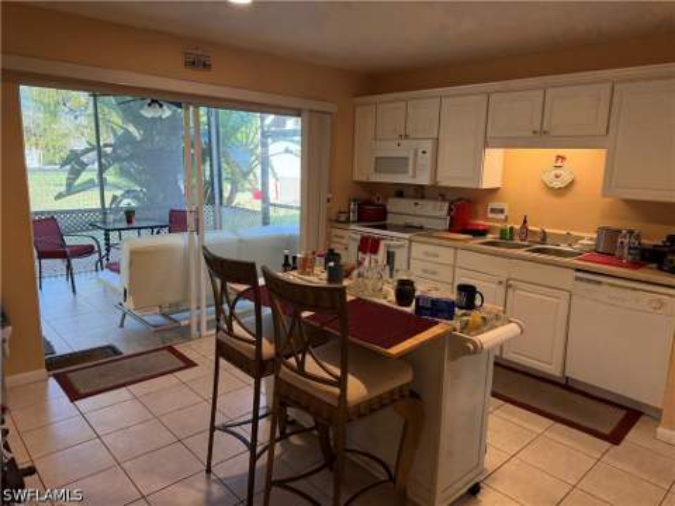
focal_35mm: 24
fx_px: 468
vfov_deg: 56.8
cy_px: 253
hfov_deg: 71.6
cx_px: 338
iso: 200
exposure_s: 1/130
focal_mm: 6.76
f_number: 1.78
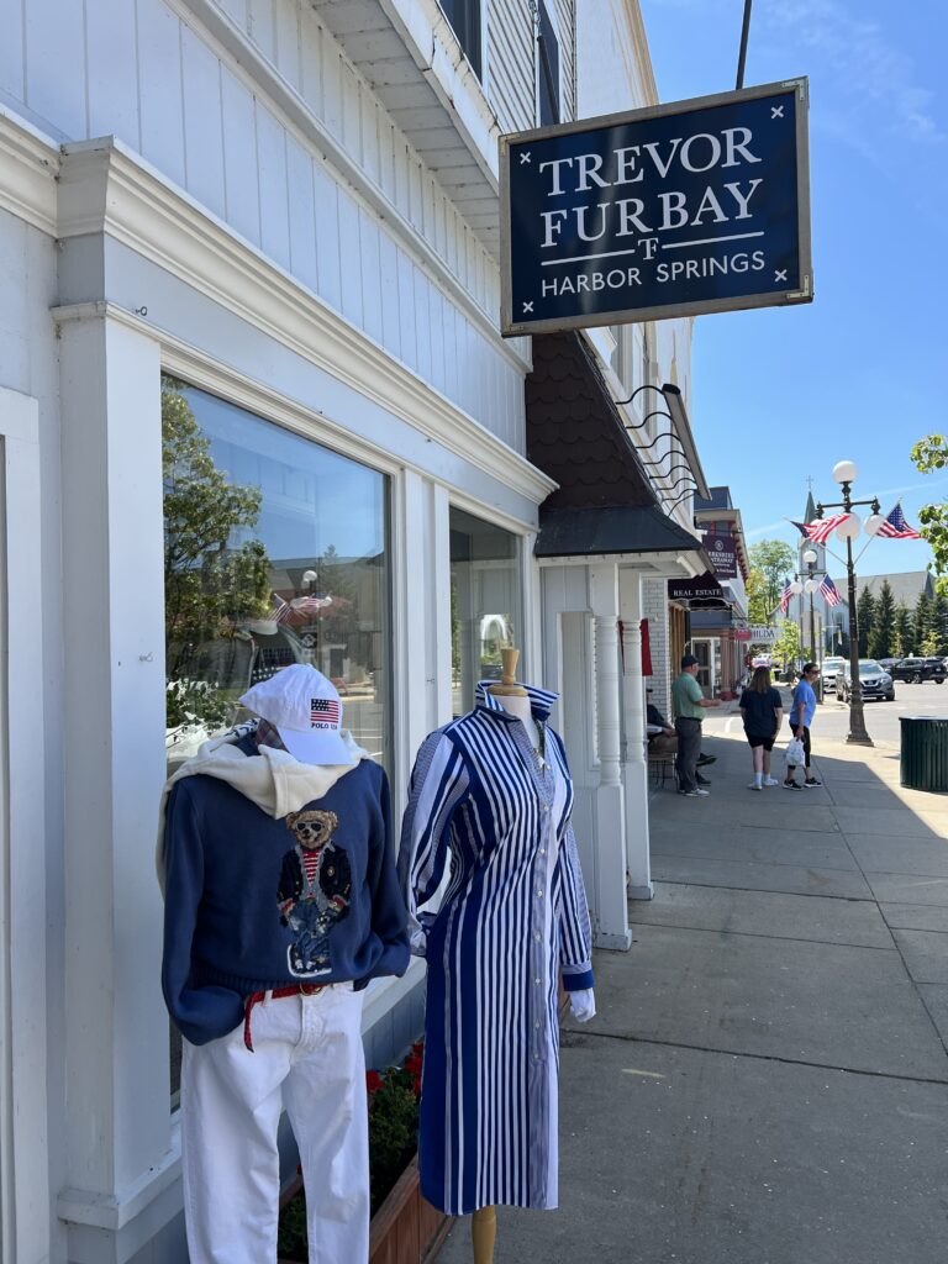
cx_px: 474
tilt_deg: +2.6
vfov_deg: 67.3
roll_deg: +1.7
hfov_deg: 53.1
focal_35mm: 26
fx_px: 949
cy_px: 632
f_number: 1.5
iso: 50
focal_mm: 5.7
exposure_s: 1/1575
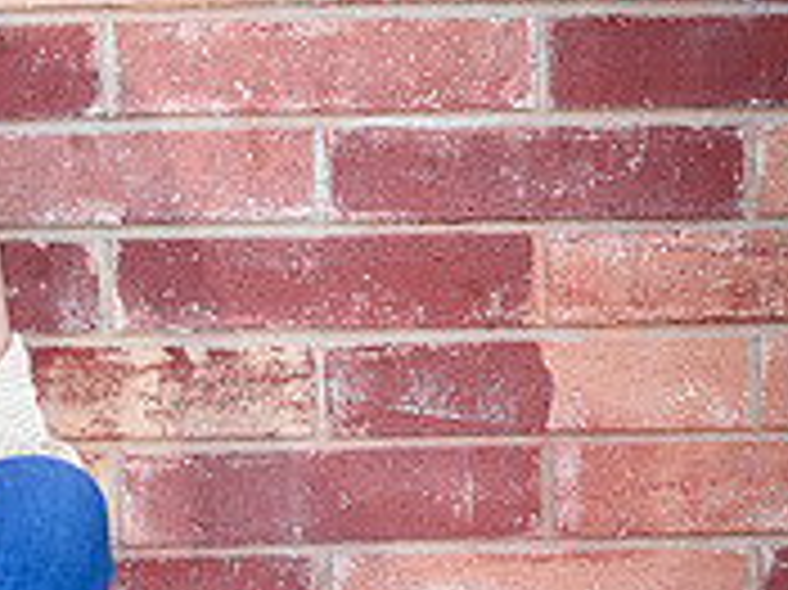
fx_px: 7962
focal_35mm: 350
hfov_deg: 5.6
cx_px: -414
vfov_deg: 4.2
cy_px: 450
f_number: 2.8
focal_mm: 110
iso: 100
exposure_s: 1/320
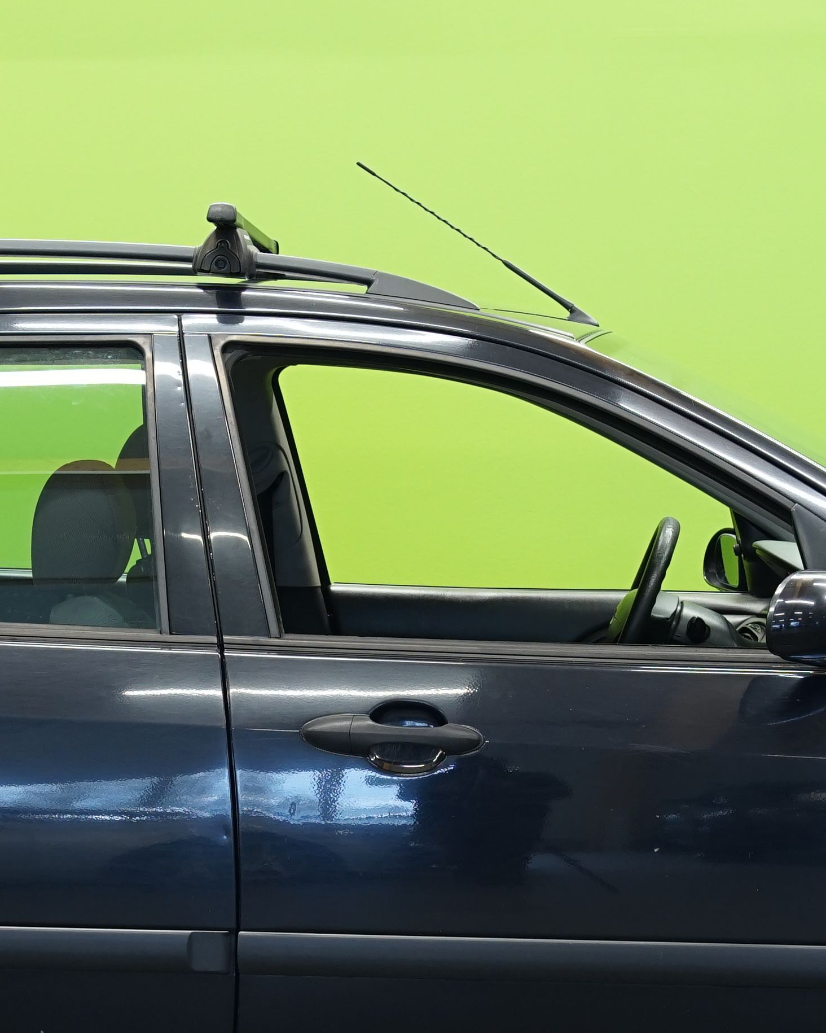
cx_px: 356
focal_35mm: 120
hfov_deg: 12.8
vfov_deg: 15.9
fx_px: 3667
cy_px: 824
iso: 500
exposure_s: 1/15
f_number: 5
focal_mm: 39
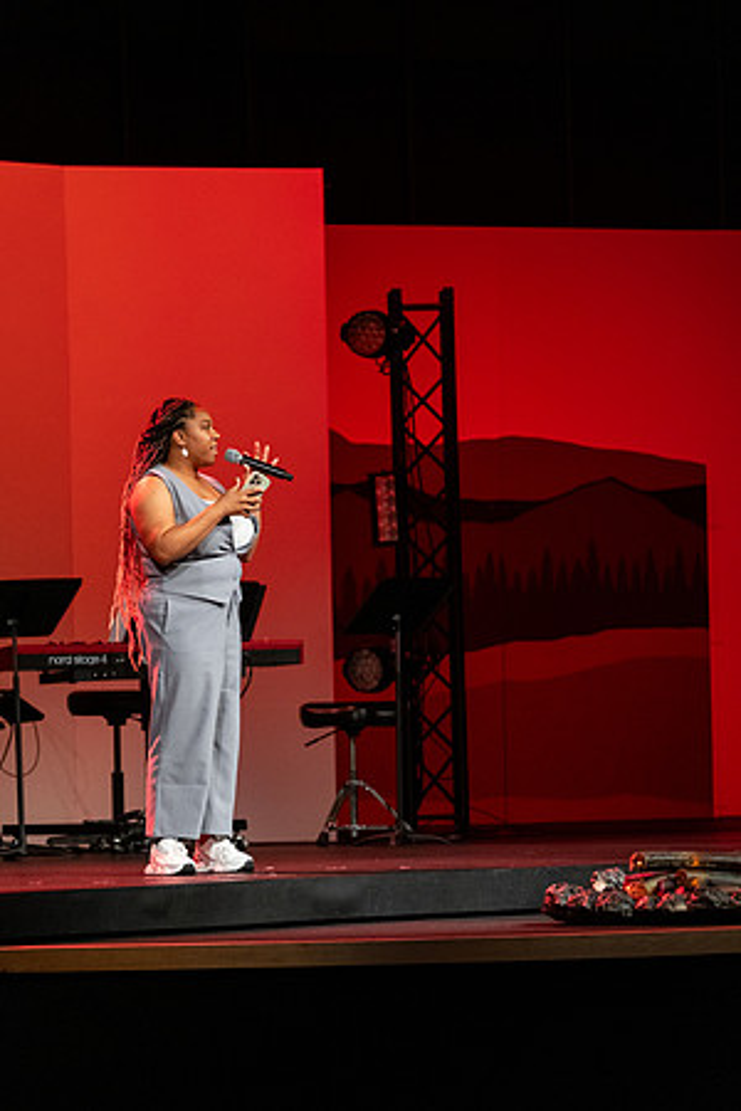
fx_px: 6483
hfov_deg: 6.5
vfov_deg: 9.8
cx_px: 370
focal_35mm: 210
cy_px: 556
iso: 2500
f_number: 2.8
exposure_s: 1/210
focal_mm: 140
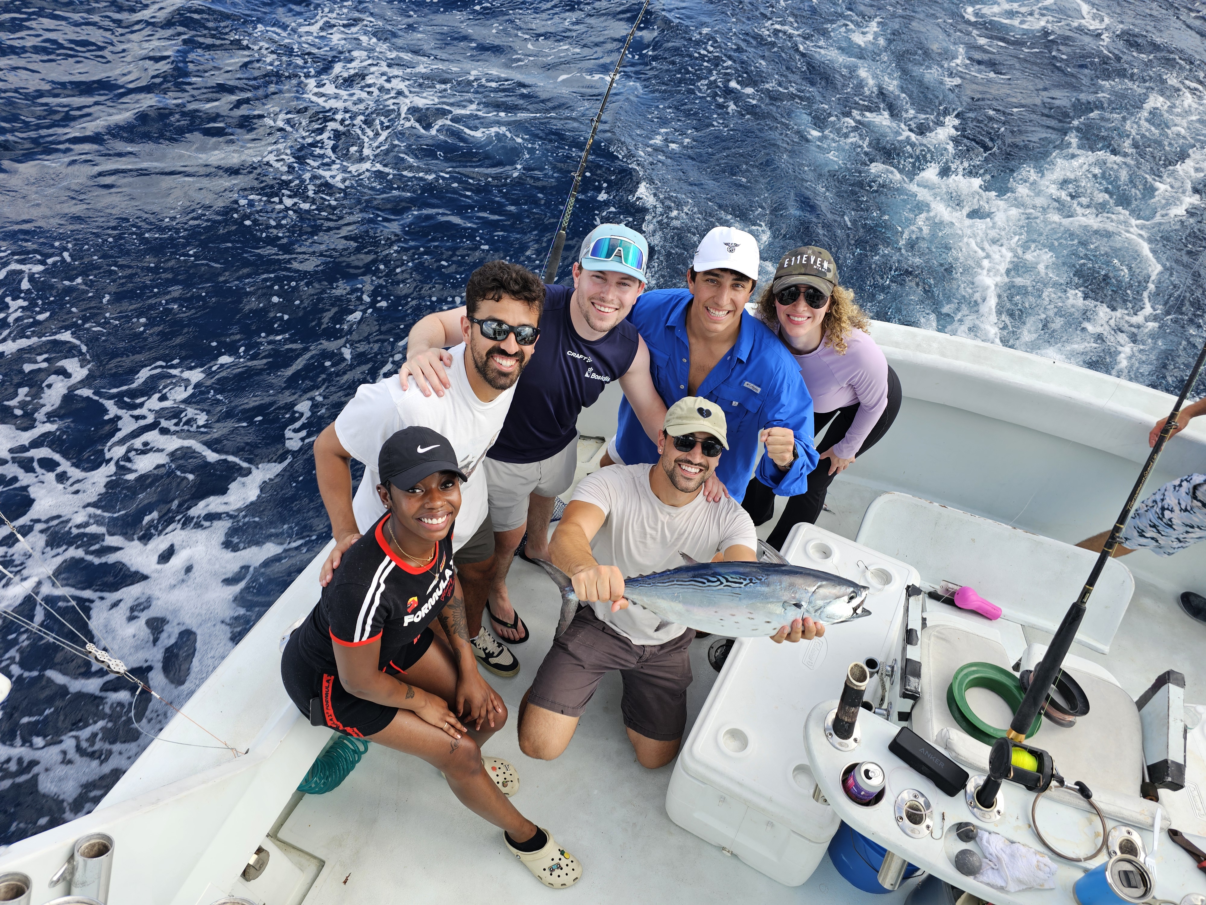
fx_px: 801
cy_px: 452
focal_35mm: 23
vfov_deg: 58.9
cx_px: 603
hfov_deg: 73.9
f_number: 1.7
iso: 10
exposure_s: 1/286
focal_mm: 6.3
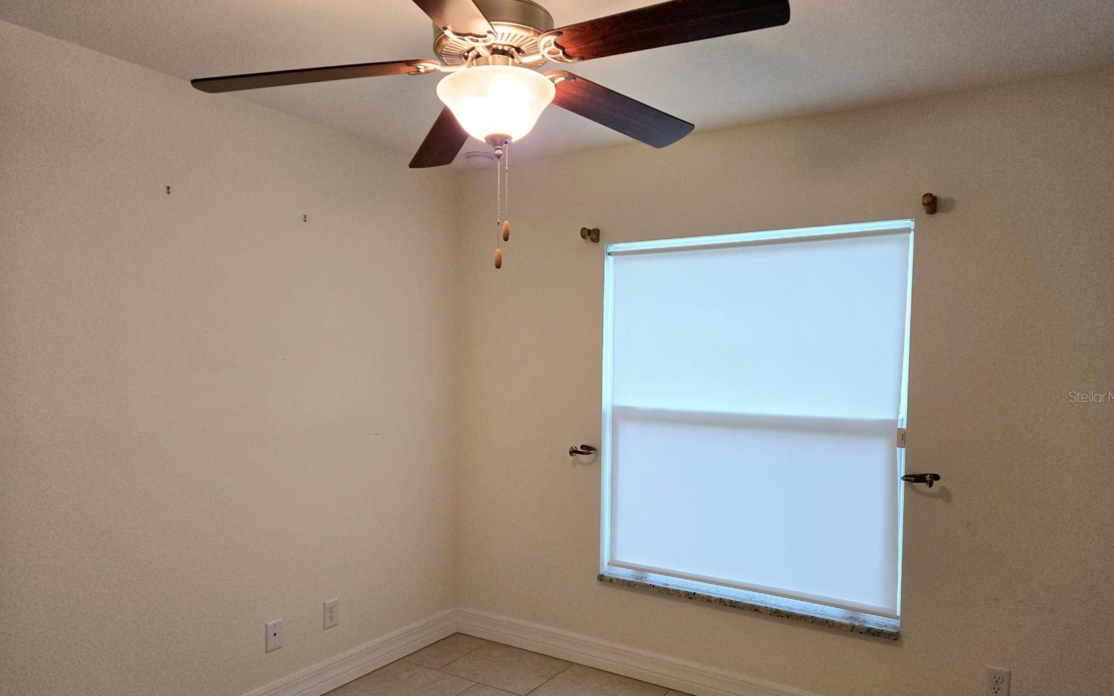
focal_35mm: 25
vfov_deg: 49.1
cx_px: 565
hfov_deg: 72.5
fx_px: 759
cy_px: 396
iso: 200
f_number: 1.8
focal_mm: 5.4
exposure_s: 1/120
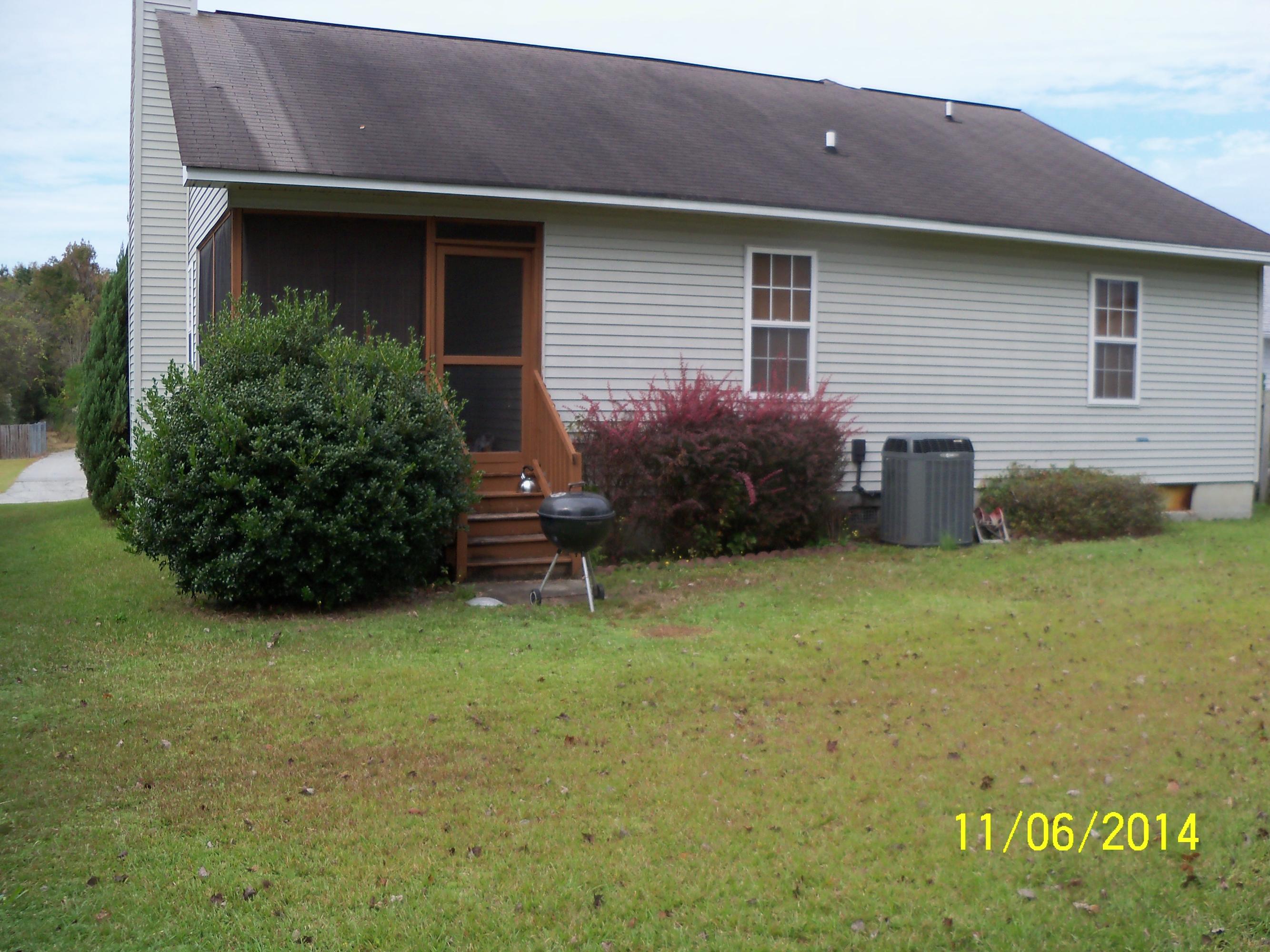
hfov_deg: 52.6
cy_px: 476
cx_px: 635
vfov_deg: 40.7
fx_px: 1284
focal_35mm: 35
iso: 80
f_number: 3.5
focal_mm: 6.2
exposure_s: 1/400
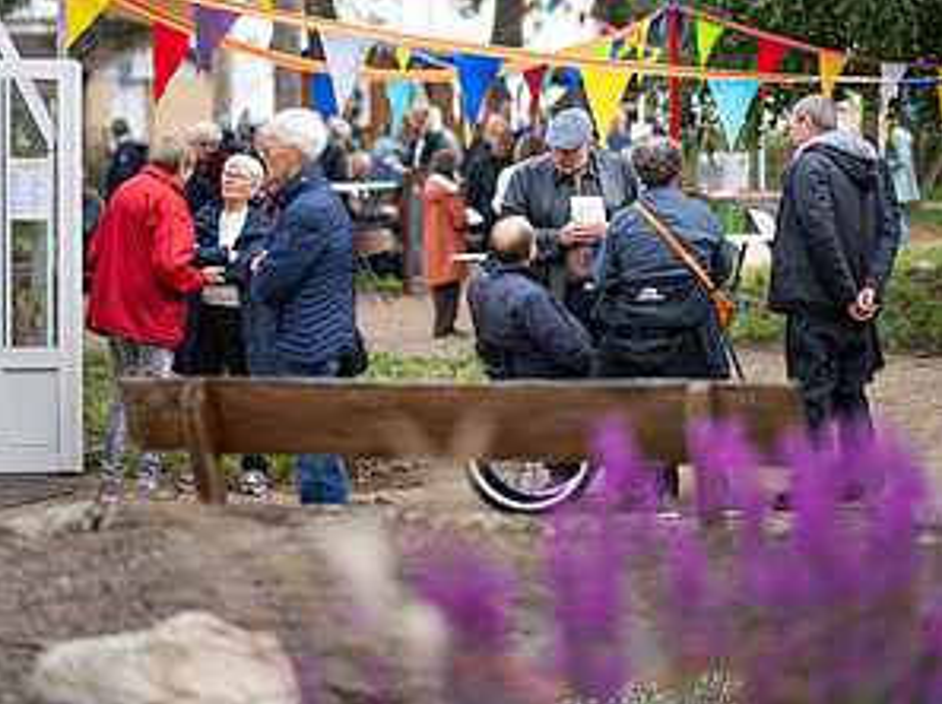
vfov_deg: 11.9
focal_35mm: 124
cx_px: 473
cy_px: 152
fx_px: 3370
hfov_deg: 15.9
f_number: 1.4
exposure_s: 1/800
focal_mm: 85
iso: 100
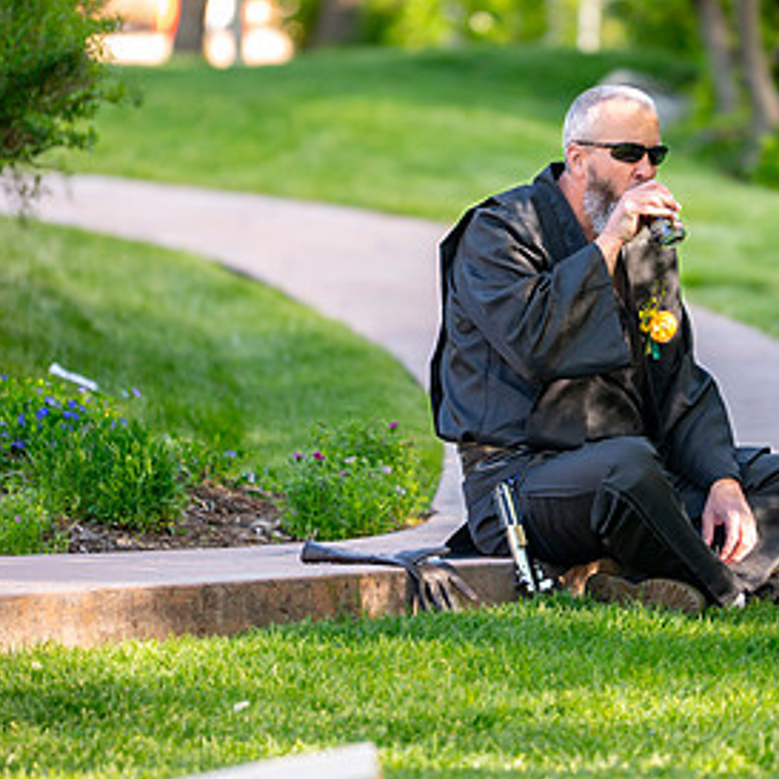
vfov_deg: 4.5
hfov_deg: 4.5
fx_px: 9879
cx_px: 560
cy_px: 326
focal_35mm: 388
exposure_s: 1/250
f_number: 2.8
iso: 400
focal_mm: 200
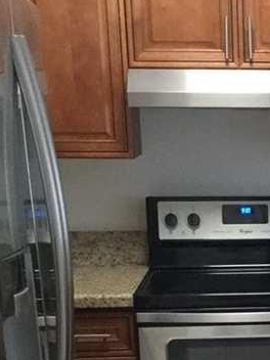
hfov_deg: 15.1
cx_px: 342
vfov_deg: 19.9
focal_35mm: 94
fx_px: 978
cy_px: 401
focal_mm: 3.3
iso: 200
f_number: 2.4
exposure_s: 1/30
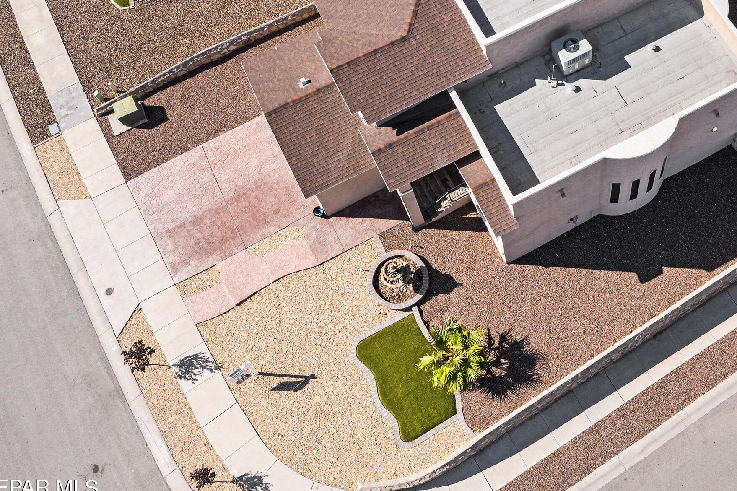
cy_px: 145
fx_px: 880
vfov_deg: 30.8
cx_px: 542
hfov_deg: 44.1
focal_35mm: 43
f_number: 5.6
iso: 100
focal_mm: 10.26
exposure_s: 1/500
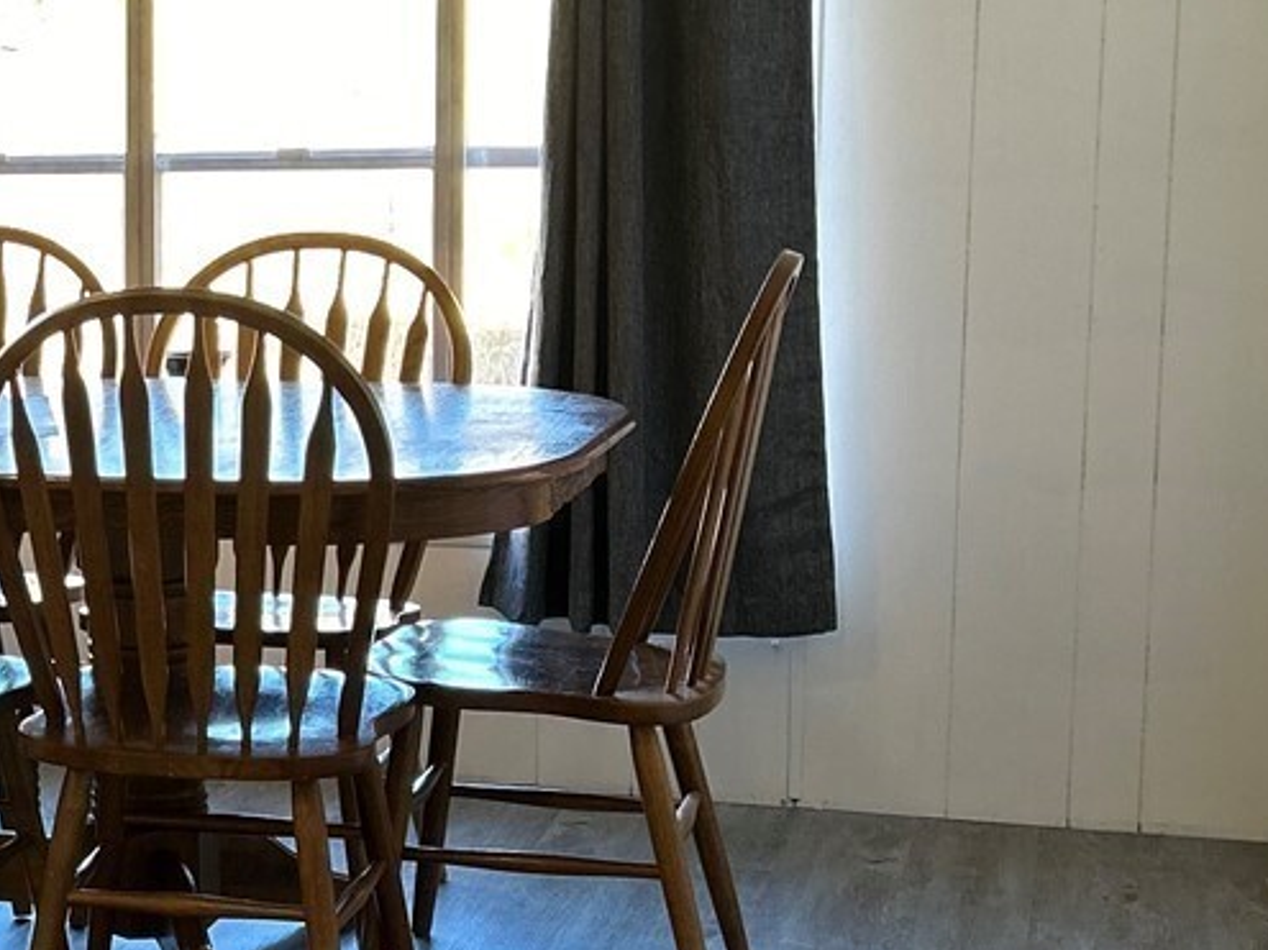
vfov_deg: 17.6
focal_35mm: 84
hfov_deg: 21.9
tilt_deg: -8.9
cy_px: 469
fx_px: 3076
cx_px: -172
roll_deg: +0.9
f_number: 1.5
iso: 100
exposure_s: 1/120
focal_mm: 5.7
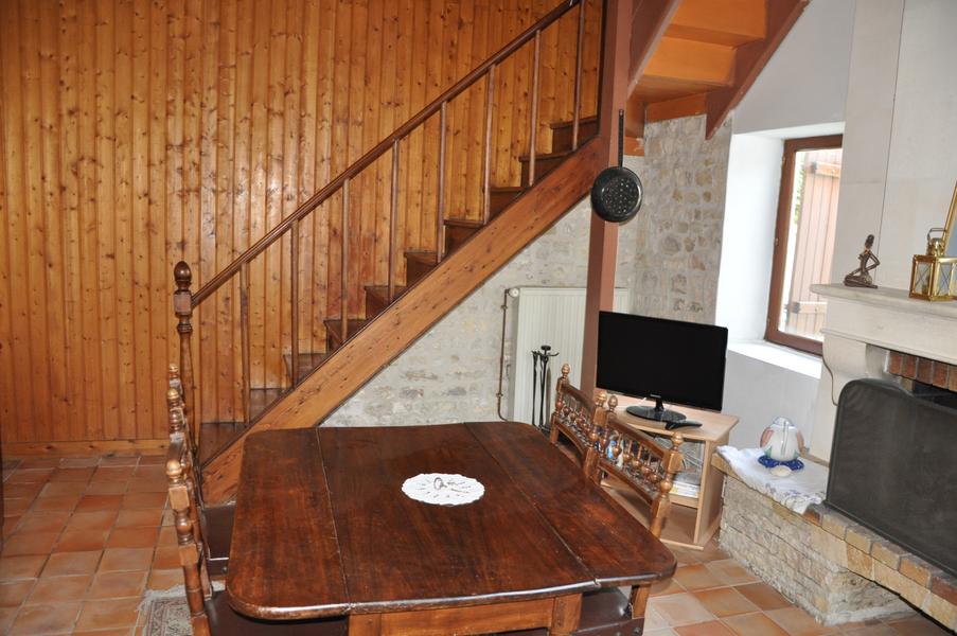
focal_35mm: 27
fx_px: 717
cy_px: 318
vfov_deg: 47.8
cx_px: 478
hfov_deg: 67.4
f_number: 3.5
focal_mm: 18
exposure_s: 1/60
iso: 800
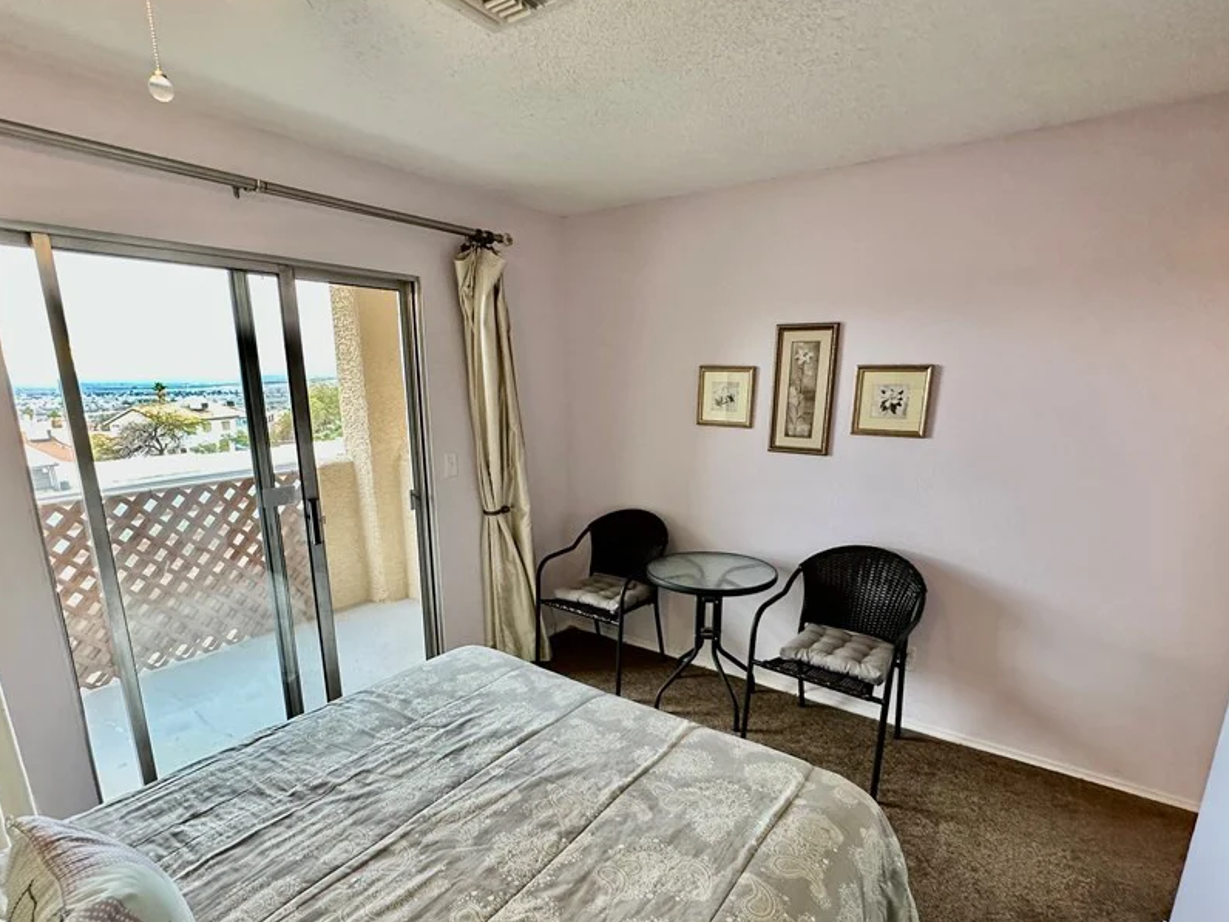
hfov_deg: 87.7
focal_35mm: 18
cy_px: 536
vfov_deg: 71.1
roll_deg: +0.4
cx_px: 582
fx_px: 639
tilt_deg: -14.3
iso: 200
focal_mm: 2.22
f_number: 2.2
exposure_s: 1/120
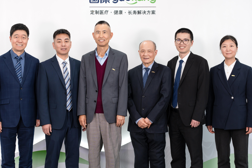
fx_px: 462
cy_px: 71
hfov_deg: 30.5
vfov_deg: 20.6
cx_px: 121
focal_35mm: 66
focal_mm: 55
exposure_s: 1/80
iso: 400
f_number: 3.5
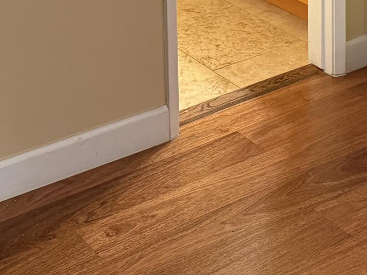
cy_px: -201
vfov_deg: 14.8
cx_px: 170
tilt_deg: -10.0
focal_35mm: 89
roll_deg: +1.3
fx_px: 944
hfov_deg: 22.0
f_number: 1.78
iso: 400
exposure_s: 1/60
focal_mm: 6.76
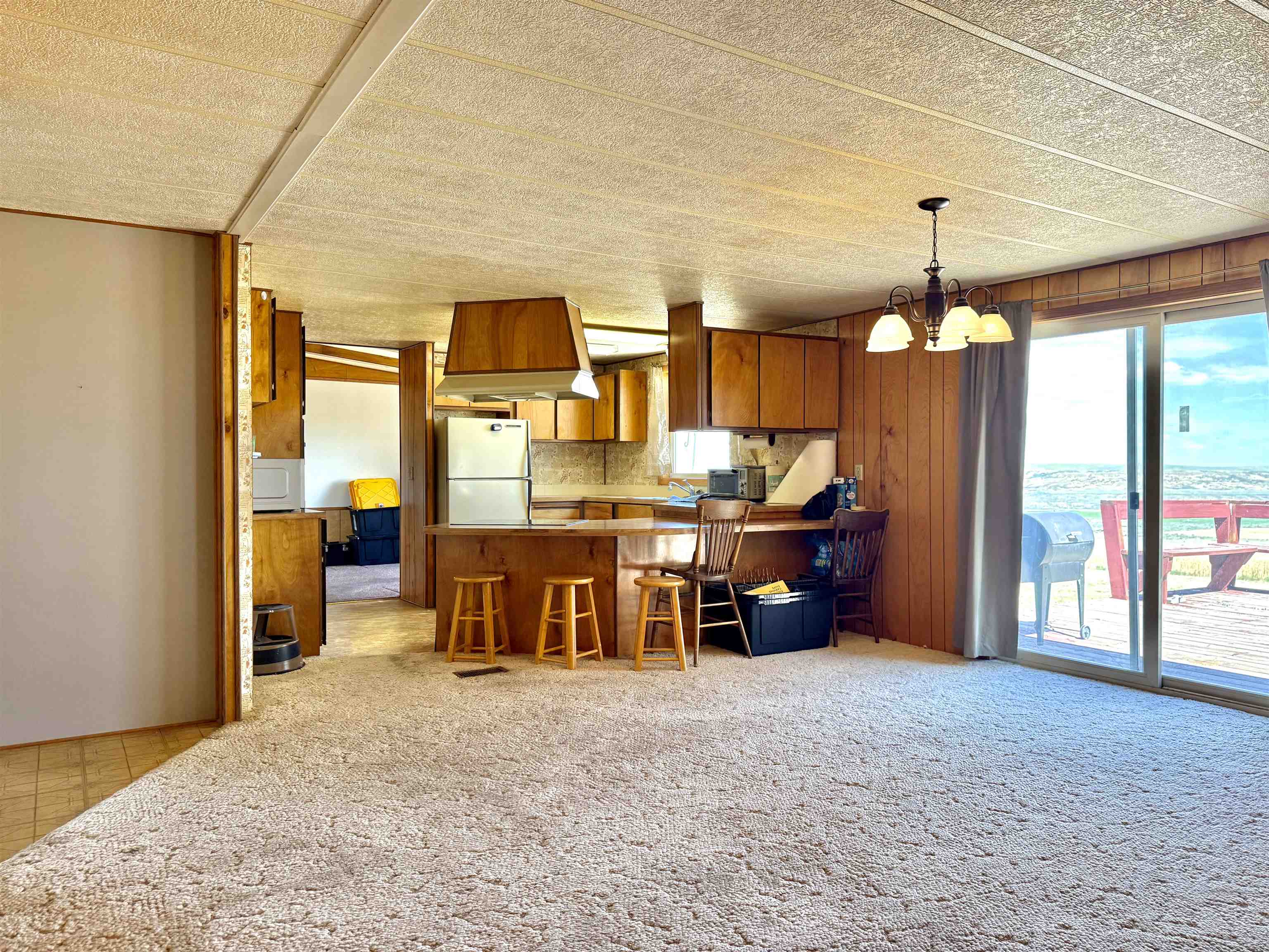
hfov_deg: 71.6
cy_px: 476
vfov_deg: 56.8
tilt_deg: -0.3
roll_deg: +0.1
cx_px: 634
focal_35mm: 24
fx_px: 880
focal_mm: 6.76
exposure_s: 1/228
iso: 160
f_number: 1.78
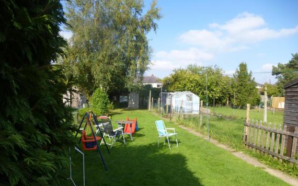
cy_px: 110
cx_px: 150
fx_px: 211
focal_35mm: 26
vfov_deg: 47.3
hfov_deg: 70.4
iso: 100
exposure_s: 1/640
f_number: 3.3
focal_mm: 4.3
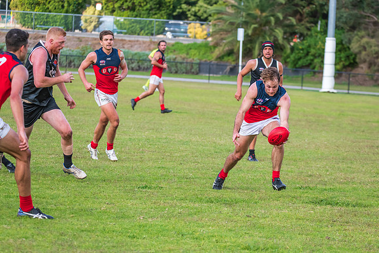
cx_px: 217
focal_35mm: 172
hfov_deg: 11.9
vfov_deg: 8.0
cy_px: 108
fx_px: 1812
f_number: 6.3
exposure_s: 1/1250
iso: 1000
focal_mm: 150
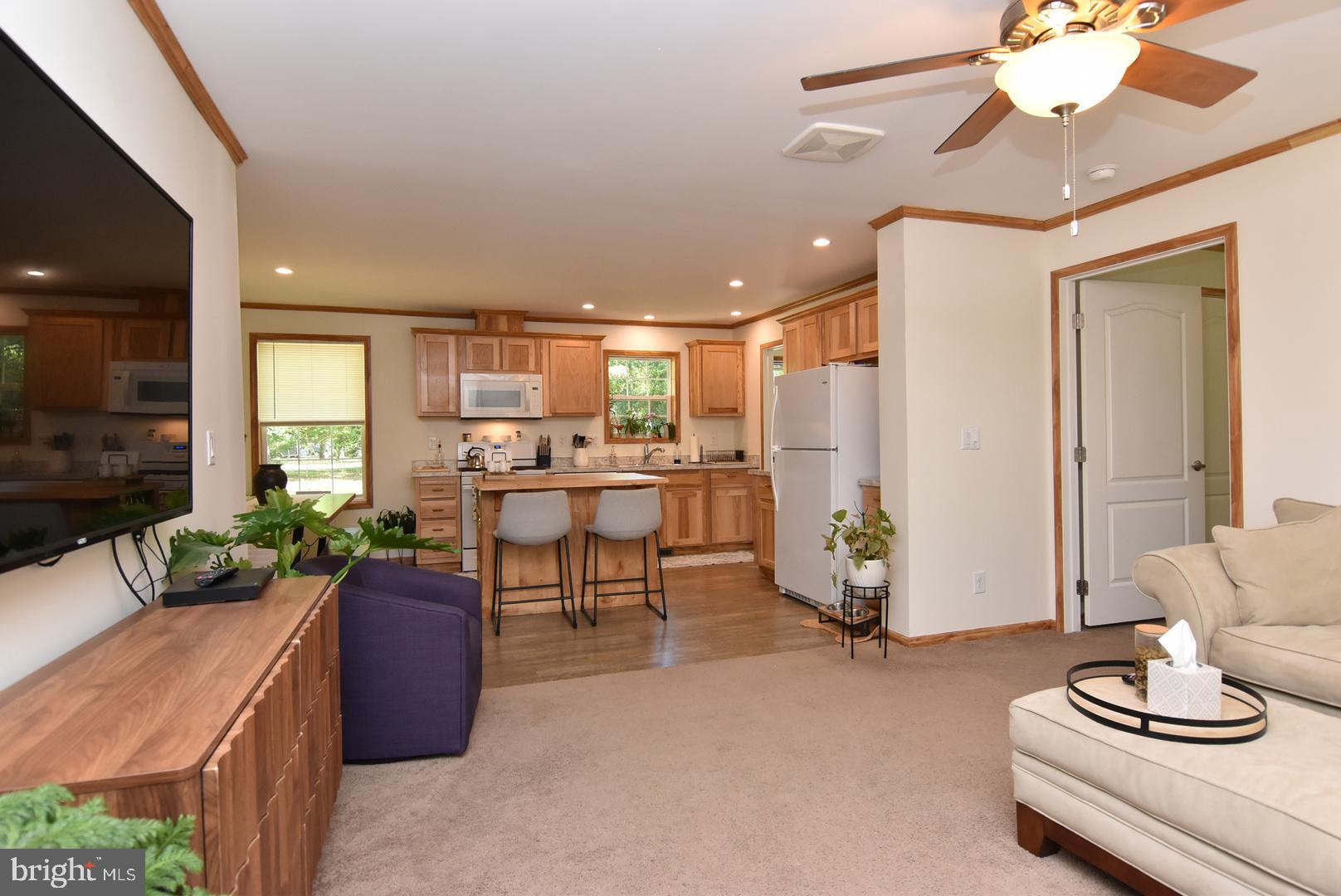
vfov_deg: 67.5
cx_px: 670
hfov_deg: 90.0
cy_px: 448
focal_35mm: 18
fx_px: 671
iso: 800
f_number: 6.3
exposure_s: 1/60
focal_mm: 12
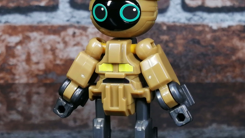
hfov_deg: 22.2
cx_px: 123
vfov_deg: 12.6
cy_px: 62
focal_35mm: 96
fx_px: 624
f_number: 1.8
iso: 50
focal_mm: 3.62
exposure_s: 1/100
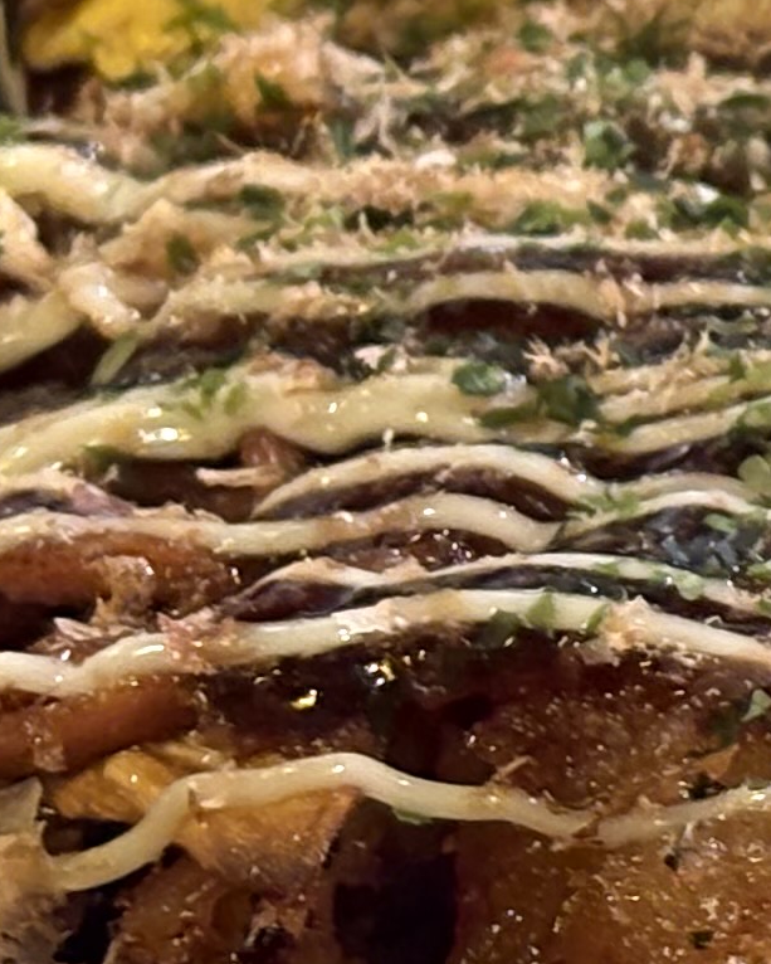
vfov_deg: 7.2
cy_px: 352
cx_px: 2478
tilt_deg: -29.8
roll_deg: +2.7
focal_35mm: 267
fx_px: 7614
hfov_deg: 5.4
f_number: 1.6
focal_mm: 5.96
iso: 320
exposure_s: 1/30
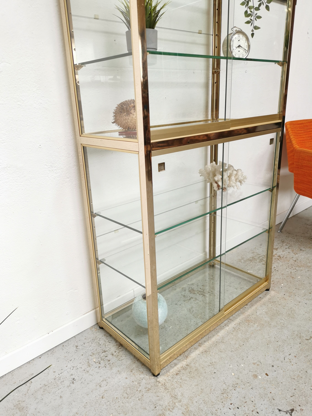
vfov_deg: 65.3
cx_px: 156
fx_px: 324
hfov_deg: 51.4
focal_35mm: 27
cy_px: 208
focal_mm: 5.58
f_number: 1.8
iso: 64
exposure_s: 1/100
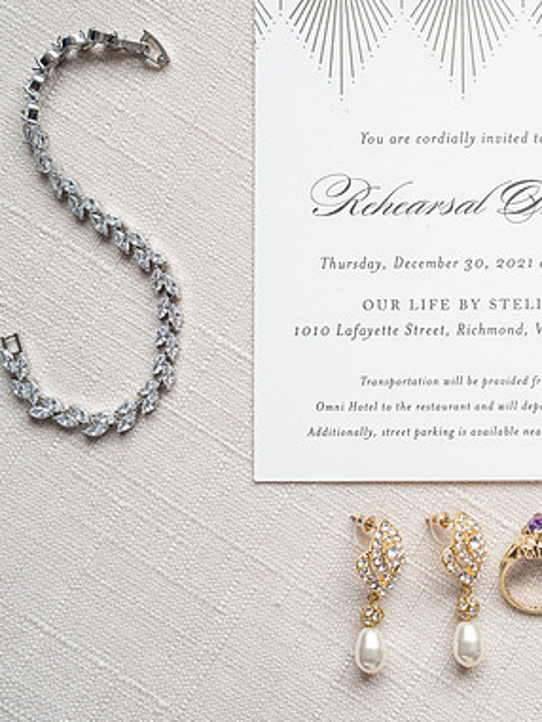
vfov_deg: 36.2
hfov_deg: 27.0
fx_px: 1106
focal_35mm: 53
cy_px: 358
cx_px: 437
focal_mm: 35
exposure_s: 1/250
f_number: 4
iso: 1000
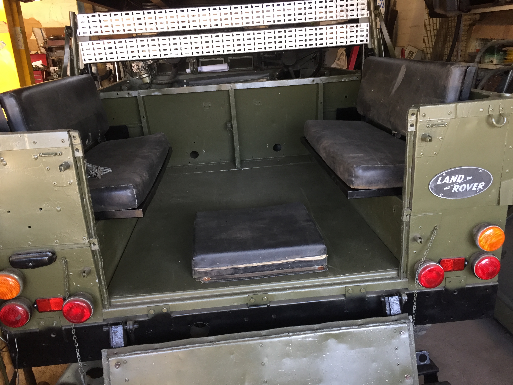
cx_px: 256
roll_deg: +1.5
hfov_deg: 61.7
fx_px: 430
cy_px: 192
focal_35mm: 29
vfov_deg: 48.2
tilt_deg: -18.0
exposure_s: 1/33
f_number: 2.2
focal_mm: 4.15
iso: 64
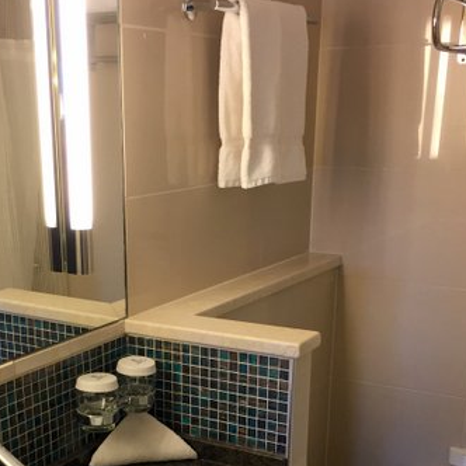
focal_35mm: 54
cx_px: 179
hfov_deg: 31.5
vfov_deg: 30.4
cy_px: 407
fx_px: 822
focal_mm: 4.15
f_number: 2.2
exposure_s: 1/33
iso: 50
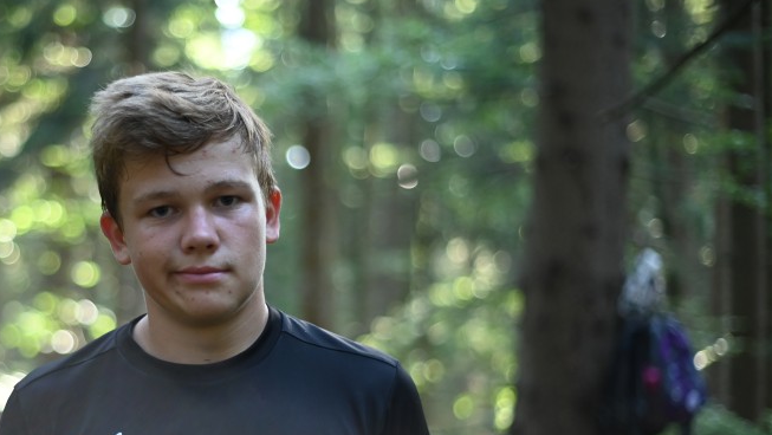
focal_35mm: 77
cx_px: 222
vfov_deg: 15.6
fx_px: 1577
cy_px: 331
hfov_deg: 27.2
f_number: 1.8
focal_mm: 50
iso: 640
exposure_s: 1/100
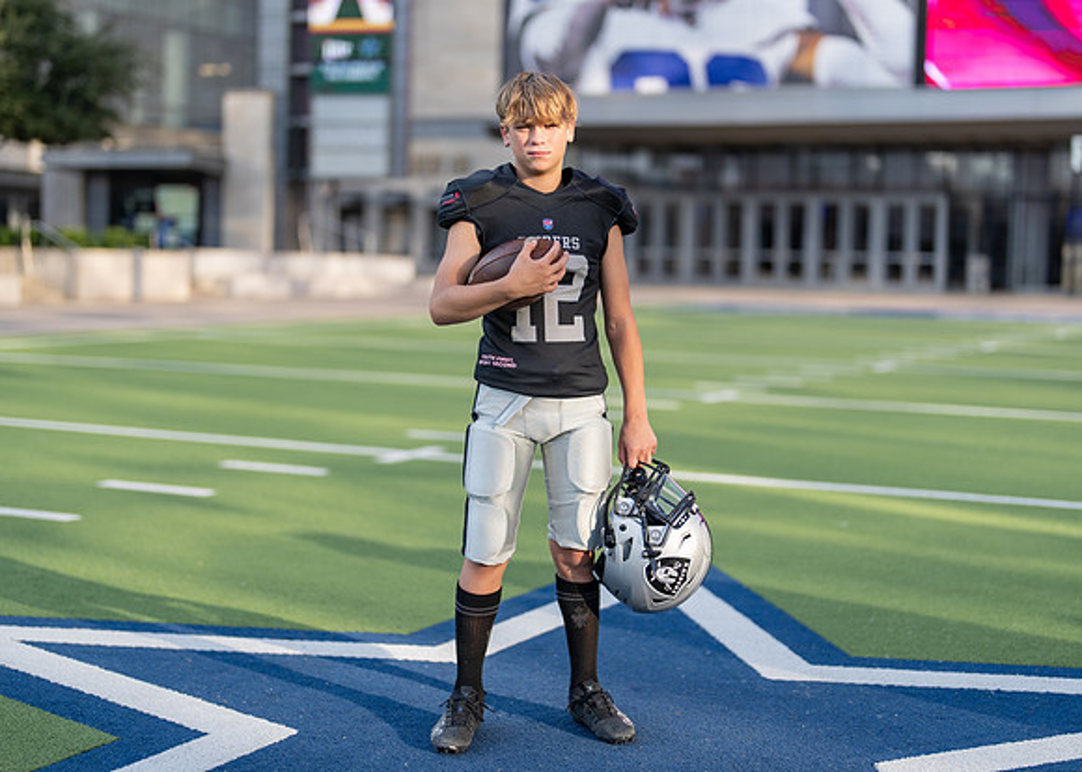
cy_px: 376
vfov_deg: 23.7
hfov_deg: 32.8
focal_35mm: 60
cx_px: 558
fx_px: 1837
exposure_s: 1/2000
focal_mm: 50
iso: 100
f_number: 1.2
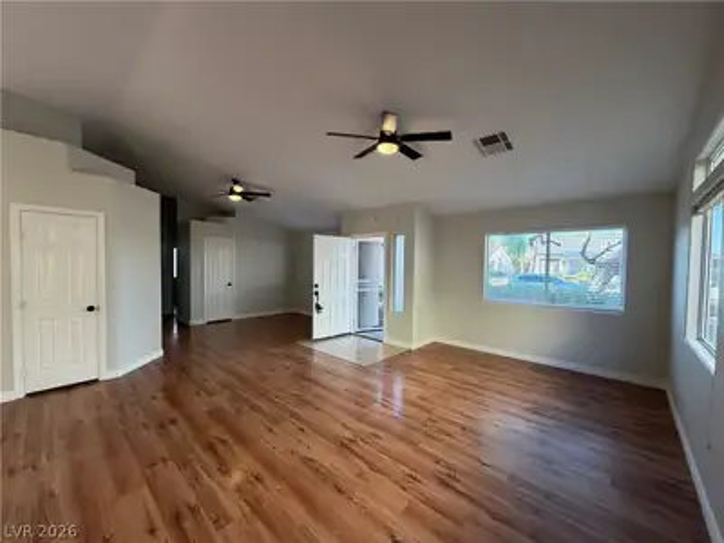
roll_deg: -0.4
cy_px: 272
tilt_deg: -2.1
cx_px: 362
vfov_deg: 85.7
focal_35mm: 14
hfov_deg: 102.1
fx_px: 293
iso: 160
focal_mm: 2.22
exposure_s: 1/120
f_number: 2.2
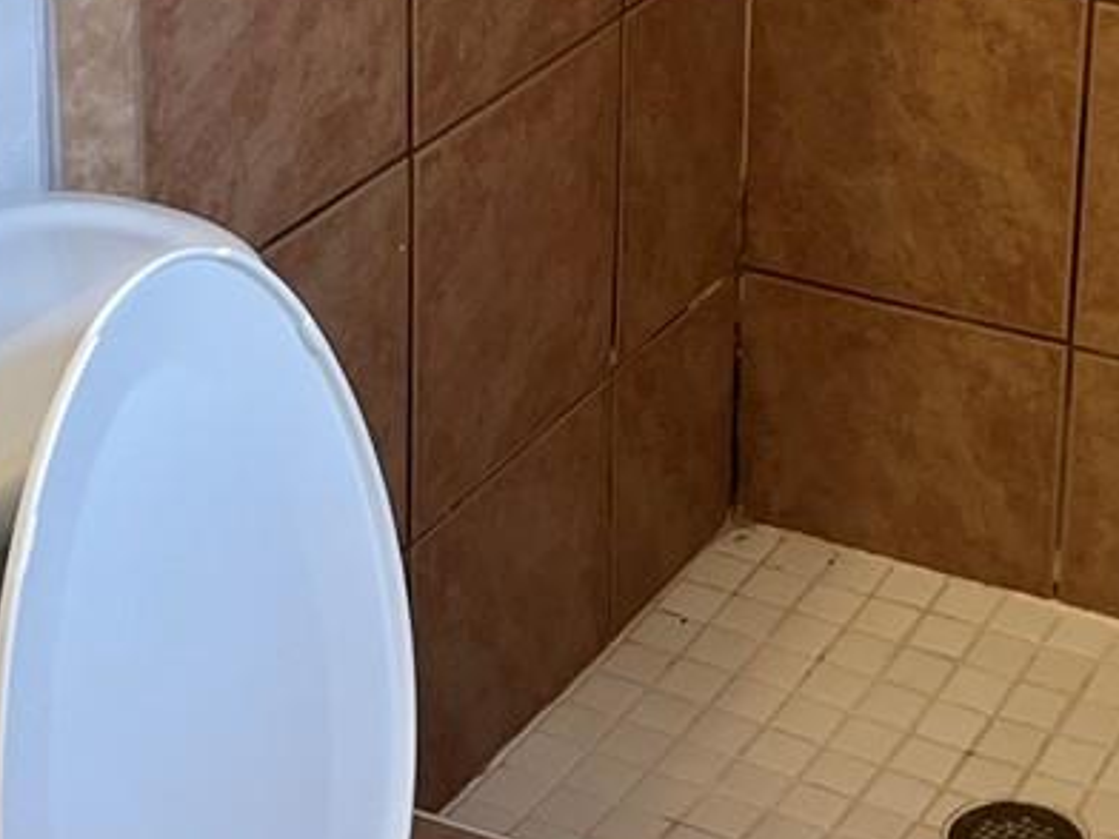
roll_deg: -0.3
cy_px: -111
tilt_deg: -20.3
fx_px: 3427
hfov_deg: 18.5
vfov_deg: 13.6
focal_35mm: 106
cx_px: 779
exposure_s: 1/120
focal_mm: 5.1
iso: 80
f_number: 1.6
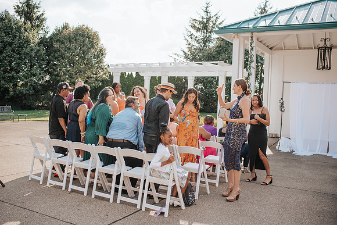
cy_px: 112
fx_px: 328
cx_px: 168
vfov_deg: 37.9
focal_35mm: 35
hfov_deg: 54.4
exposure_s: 1/1250
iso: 125
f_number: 2.8
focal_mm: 35
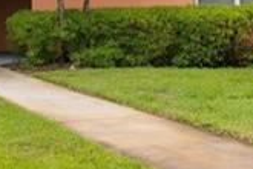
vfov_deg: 13.7
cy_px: 5
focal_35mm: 99
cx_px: 104
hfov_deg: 20.6
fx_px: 696
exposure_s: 1/20
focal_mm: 16
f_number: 9
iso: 100
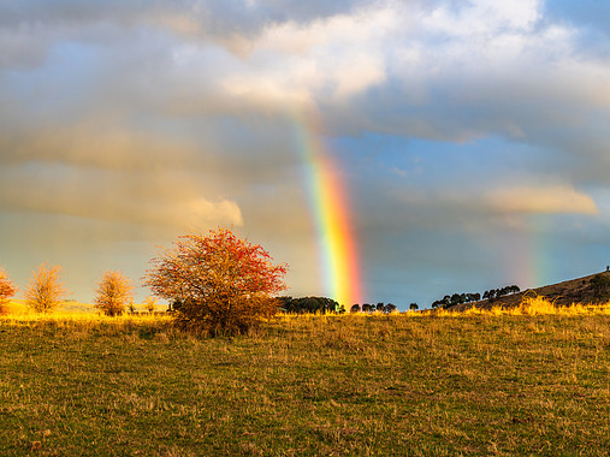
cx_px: 313
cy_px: 232
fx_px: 969
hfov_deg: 34.9
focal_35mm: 55
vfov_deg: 26.5
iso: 200
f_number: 9
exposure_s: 1/60
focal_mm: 50
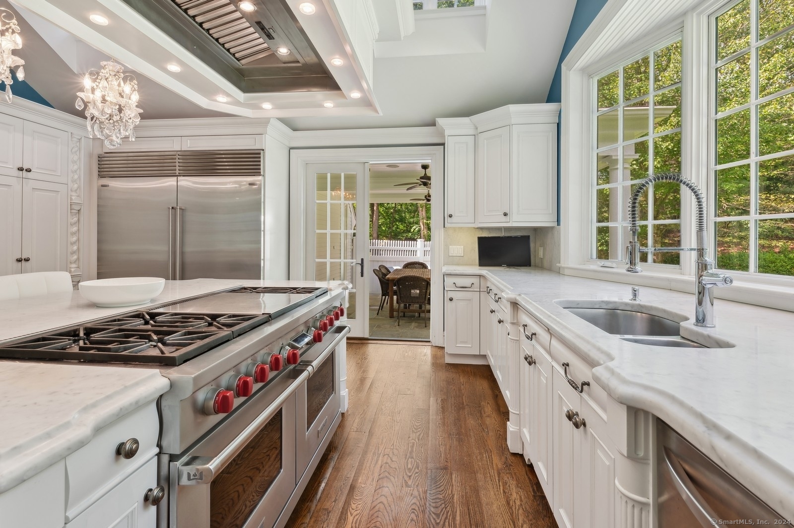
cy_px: 264
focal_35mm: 16
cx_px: 397
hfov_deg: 95.0
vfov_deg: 72.0
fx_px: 364
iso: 200
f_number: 11
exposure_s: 1/5
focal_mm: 16.5
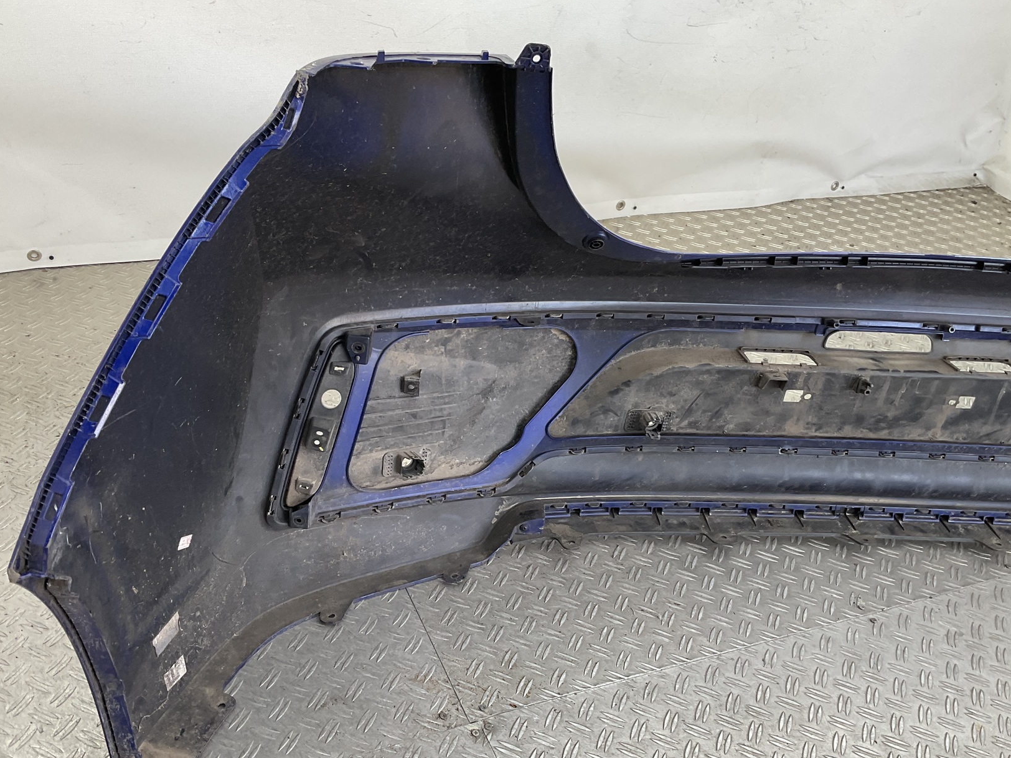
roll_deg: -10.9
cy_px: 414
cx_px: 496
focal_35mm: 36
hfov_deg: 51.4
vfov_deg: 39.6
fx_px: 1051
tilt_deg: -34.7
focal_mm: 3
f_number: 1.8
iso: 32
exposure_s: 1/120
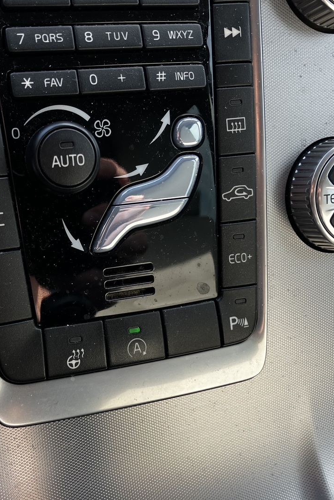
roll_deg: -2.0
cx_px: 109
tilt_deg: -33.8
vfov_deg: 49.5
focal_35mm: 39
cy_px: 250
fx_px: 543
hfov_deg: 33.9
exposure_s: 1/121
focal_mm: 3.99
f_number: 1.8
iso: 25
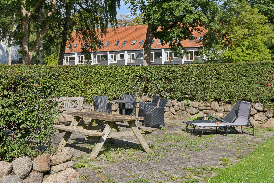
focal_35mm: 54
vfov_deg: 25.1
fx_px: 411
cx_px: 137
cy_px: 92
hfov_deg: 36.9
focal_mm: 36
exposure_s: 1/2000
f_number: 5.6
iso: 250
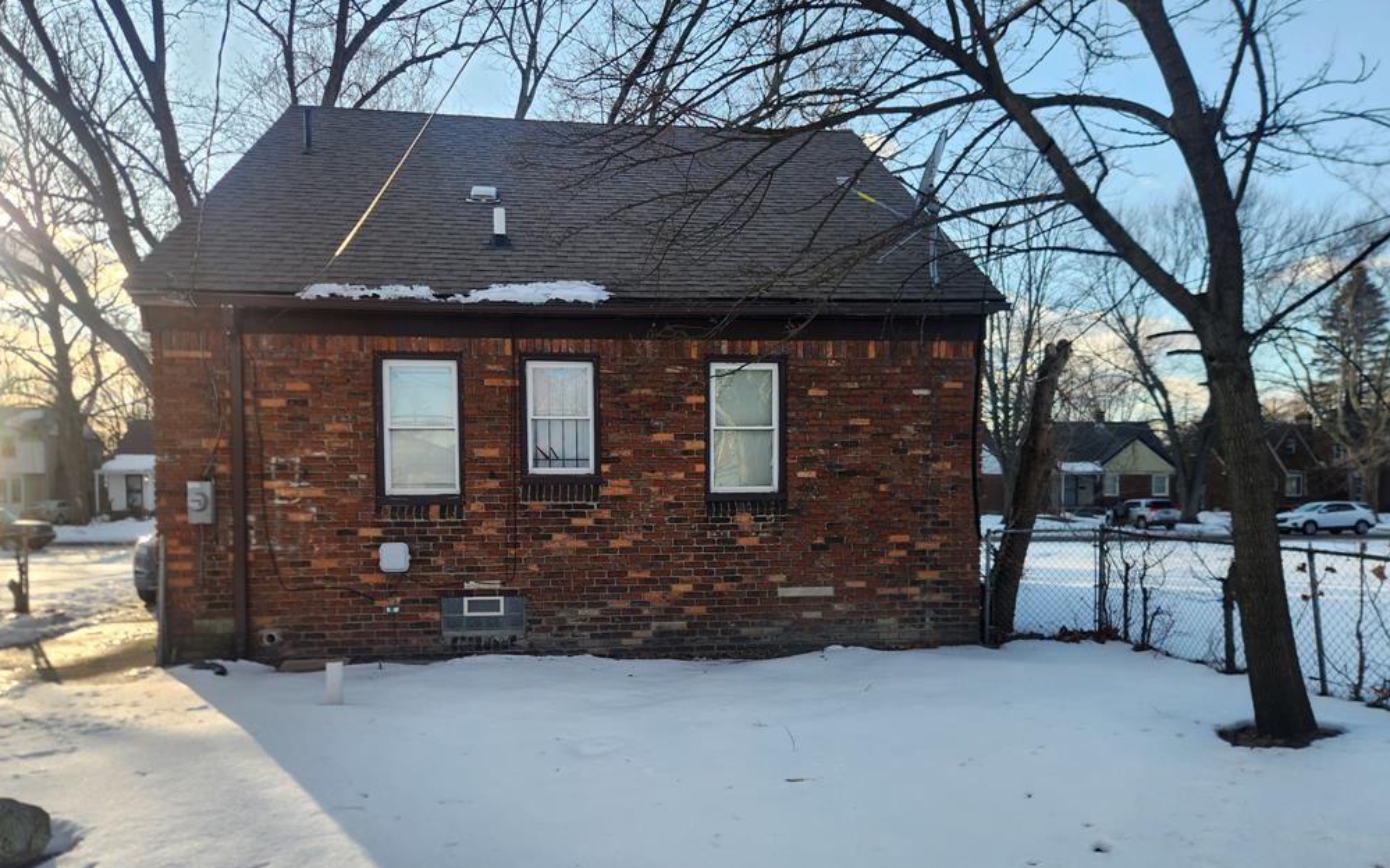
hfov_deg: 72.6
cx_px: 701
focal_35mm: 25
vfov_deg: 49.0
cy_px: 522
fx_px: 947
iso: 20
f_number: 1.8
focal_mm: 5.4
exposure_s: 1/445
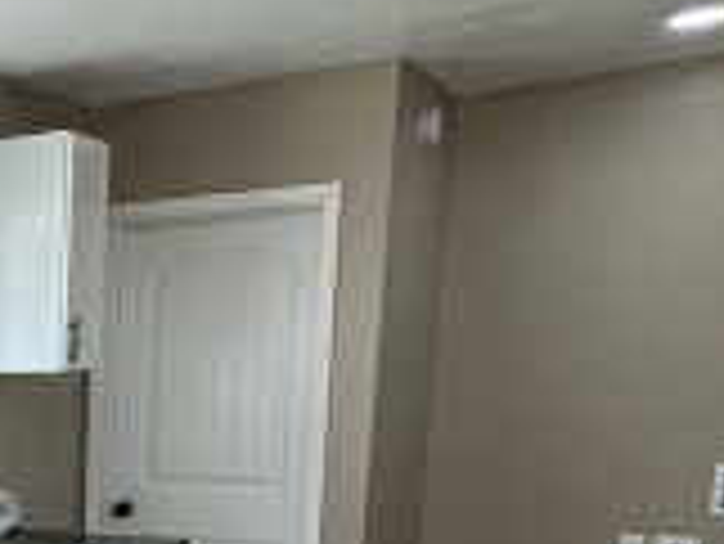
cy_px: 584
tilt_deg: -9.8
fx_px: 1214
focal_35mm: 58
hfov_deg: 25.0
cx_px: -375
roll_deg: +1.3
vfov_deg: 23.8
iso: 100
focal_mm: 2.22
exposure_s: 1/120
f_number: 2.2
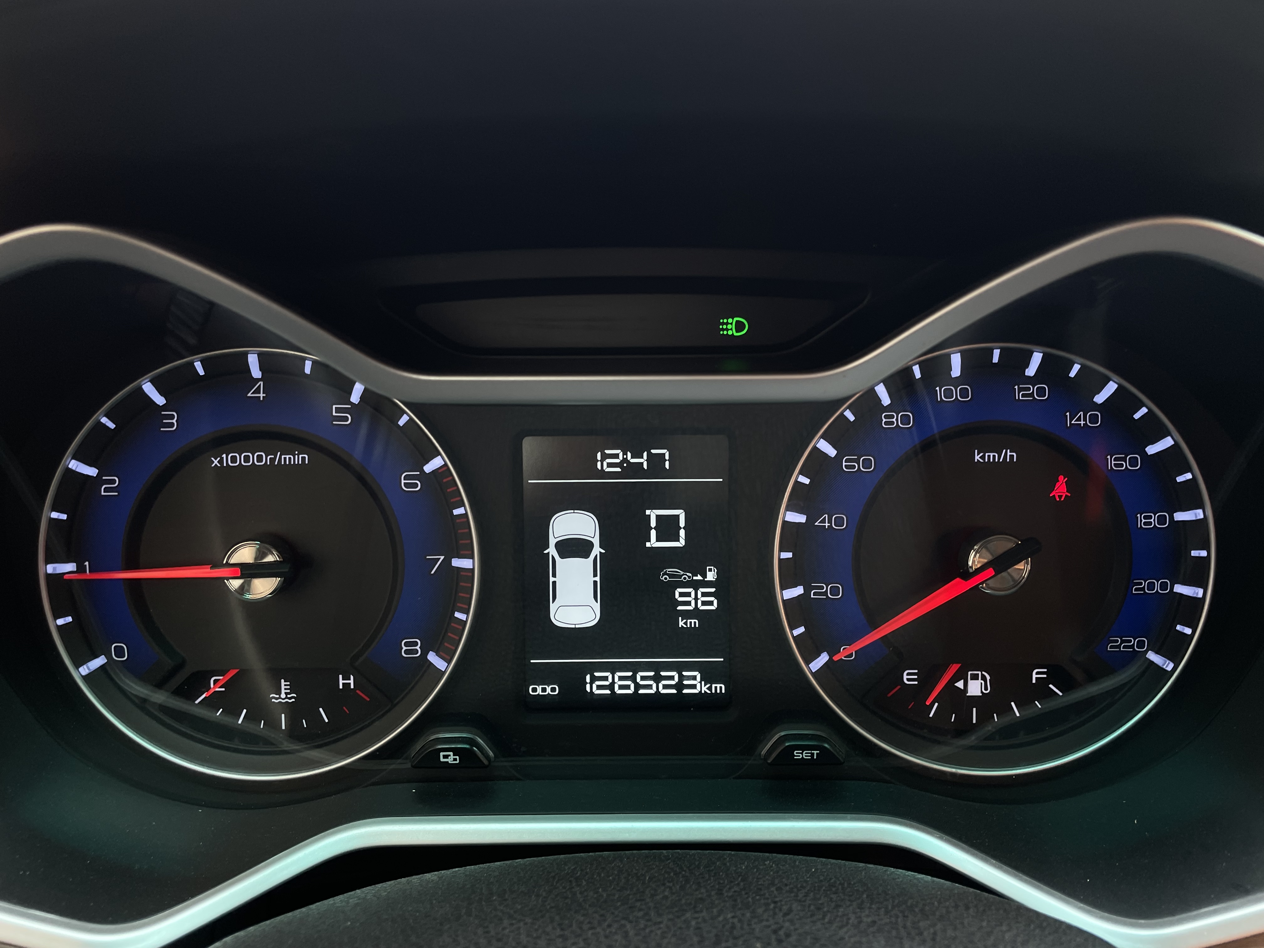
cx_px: 632
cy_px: 474
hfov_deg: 67.3
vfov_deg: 53.1
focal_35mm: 26
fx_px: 949
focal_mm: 4.2
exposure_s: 1/121
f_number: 1.6
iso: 64
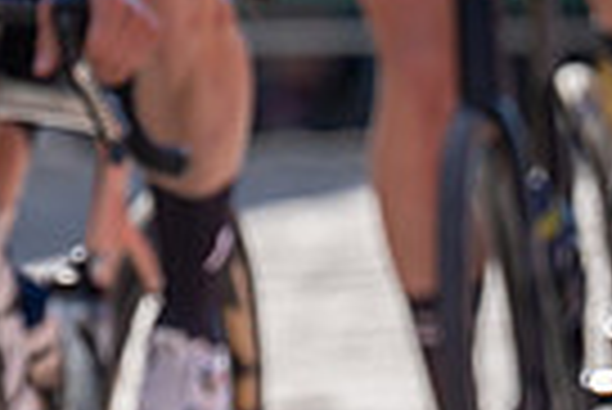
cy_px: -82
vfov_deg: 1.2
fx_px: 19298
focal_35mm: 1134
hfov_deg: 1.8
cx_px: -420
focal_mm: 154
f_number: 3.5
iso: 125
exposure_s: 1/1000
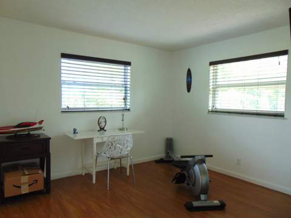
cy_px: 109
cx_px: 146
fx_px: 210
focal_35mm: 25
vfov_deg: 54.8
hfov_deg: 69.4
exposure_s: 1/30
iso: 160
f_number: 3
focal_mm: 4.5
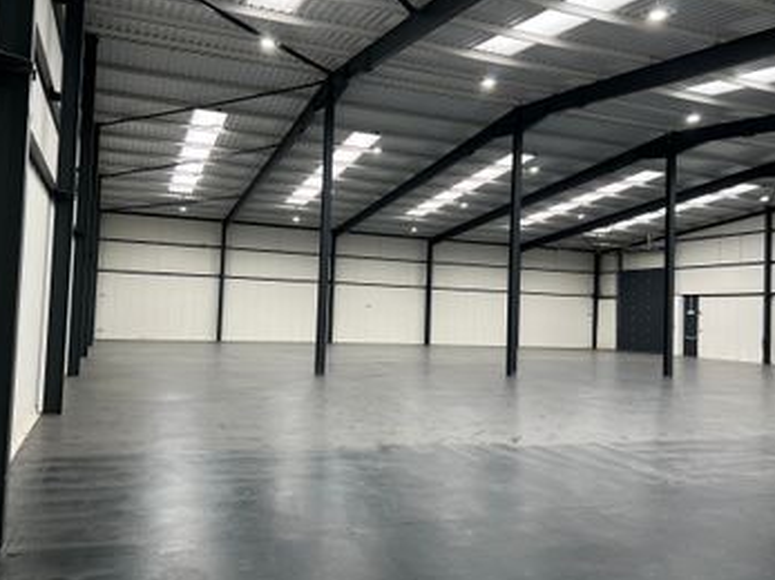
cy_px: 286
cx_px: 364
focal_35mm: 30
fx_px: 671
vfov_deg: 46.8
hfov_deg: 59.9
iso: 64
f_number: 1.5
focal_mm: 5.7
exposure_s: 1/156
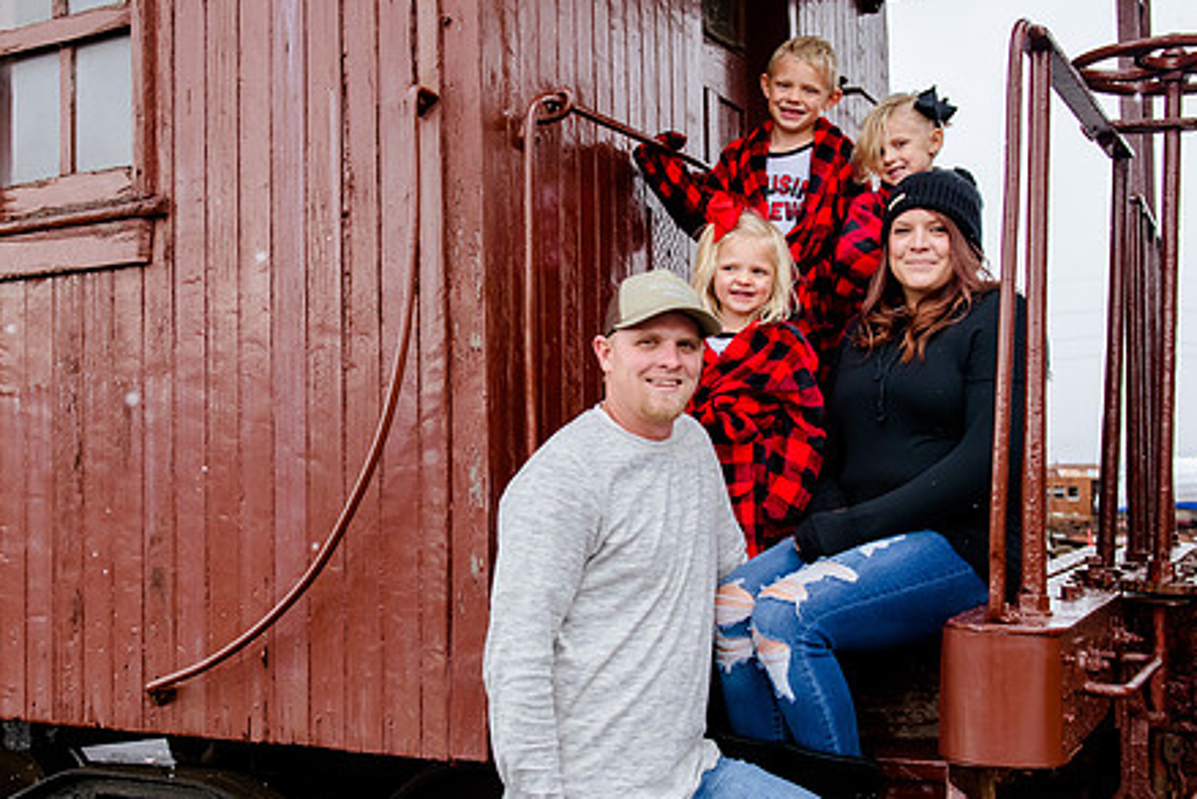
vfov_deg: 29.3
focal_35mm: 46
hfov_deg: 42.7
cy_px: 384
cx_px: 527
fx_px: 1530
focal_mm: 31
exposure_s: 1/640
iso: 800
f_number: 5
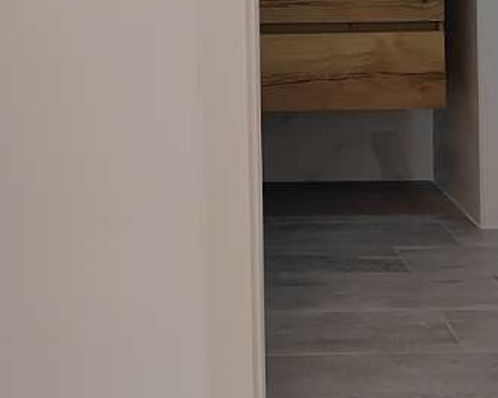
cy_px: -80
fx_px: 840
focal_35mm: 57
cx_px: 176
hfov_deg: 32.8
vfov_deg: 24.2
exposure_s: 1/50
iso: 125
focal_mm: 2.16
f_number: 2.2
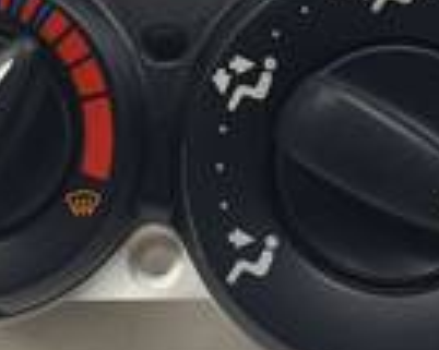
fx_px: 987
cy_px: 131
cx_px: 403
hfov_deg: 24.3
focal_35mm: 76
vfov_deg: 20.1
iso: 50
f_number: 2.4
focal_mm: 4.3
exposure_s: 1/184
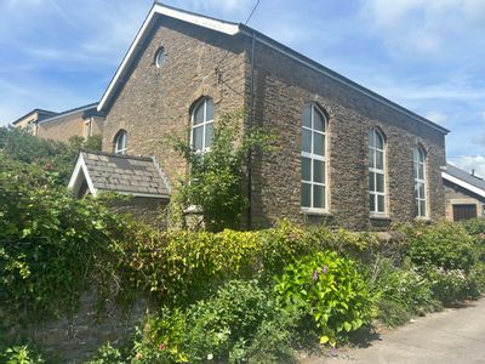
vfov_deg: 53.1
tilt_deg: +7.1
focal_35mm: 26
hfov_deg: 67.3
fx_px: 364
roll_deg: -0.5
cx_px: 242
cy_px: 182
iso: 50
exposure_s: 1/3257
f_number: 1.5
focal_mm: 5.7
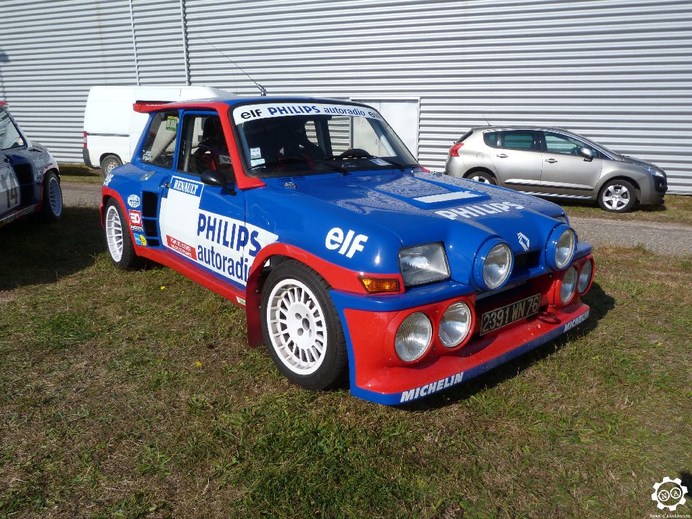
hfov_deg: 69.4
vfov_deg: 54.9
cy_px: 260
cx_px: 346
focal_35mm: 25
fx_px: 500
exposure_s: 1/500
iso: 80
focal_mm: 4.5
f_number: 5.6
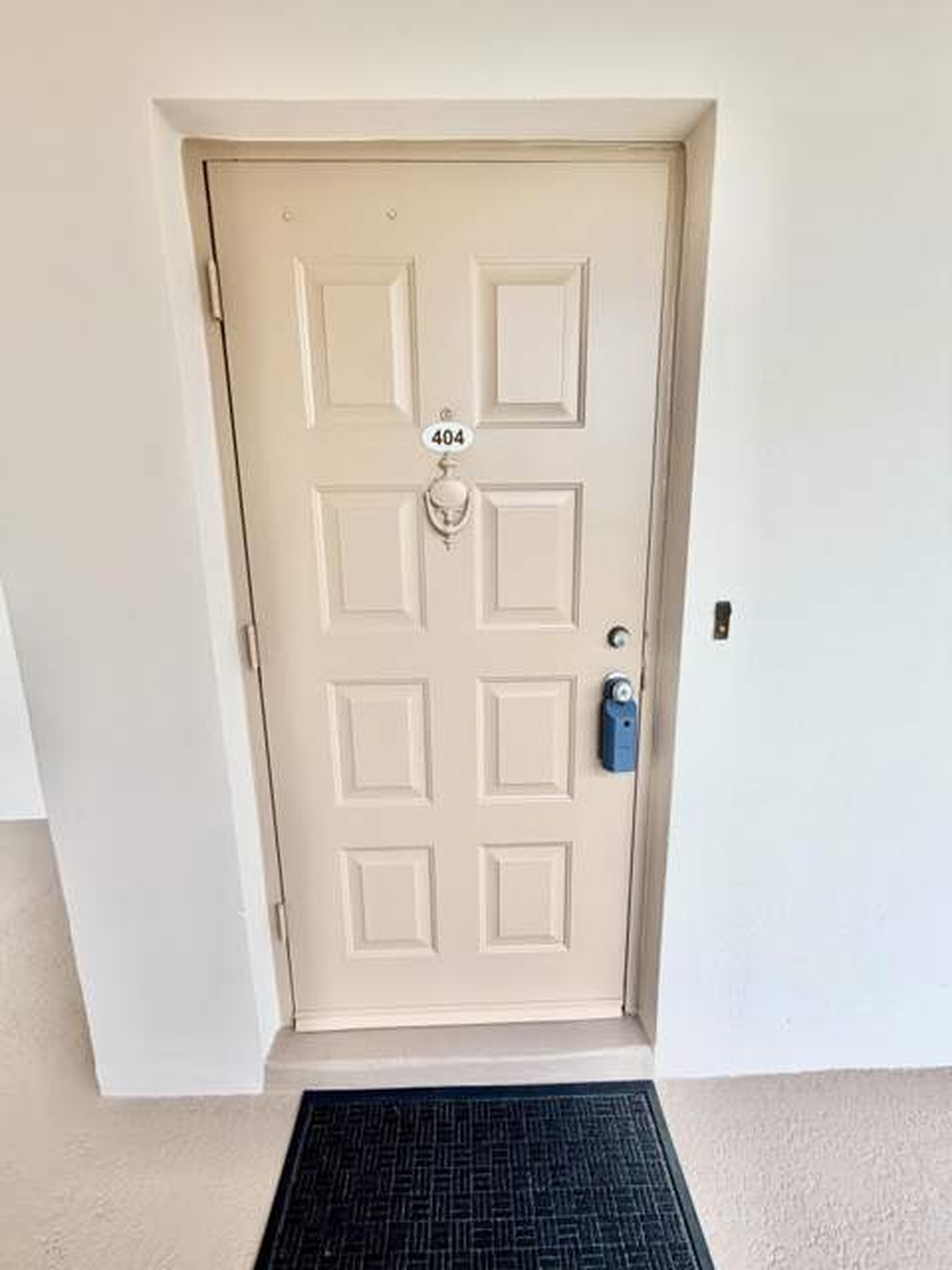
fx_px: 513
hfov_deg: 85.7
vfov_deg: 102.1
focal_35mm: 14
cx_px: 476
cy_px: 635
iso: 64
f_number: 2.2
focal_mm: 2.22
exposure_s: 1/498
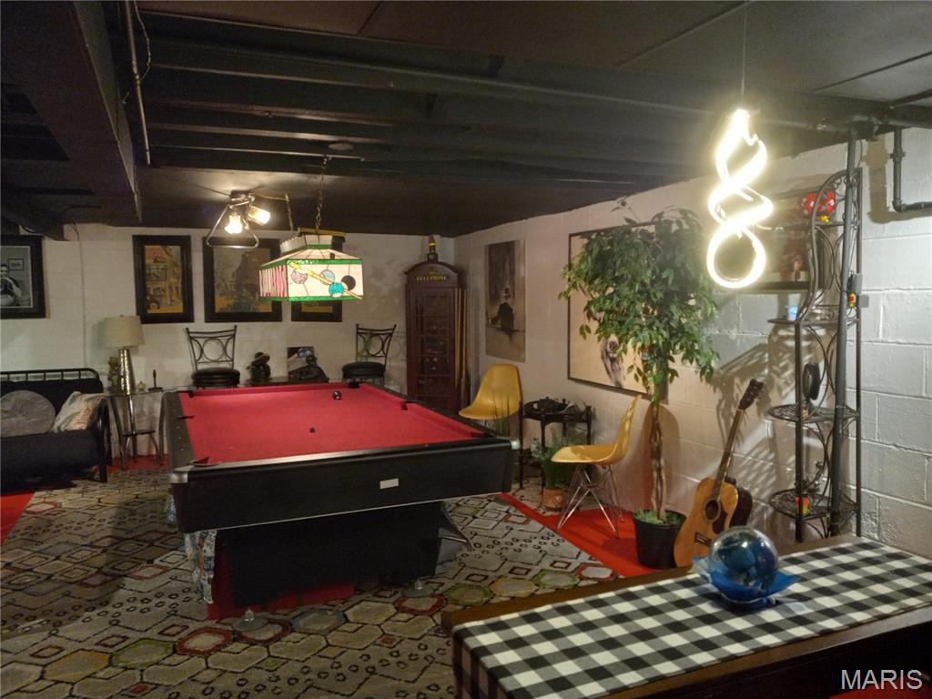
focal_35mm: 27
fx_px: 727
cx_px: 466
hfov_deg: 65.3
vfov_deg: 51.4
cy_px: 350
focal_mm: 3.94
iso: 250
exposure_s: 1/30
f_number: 1.8
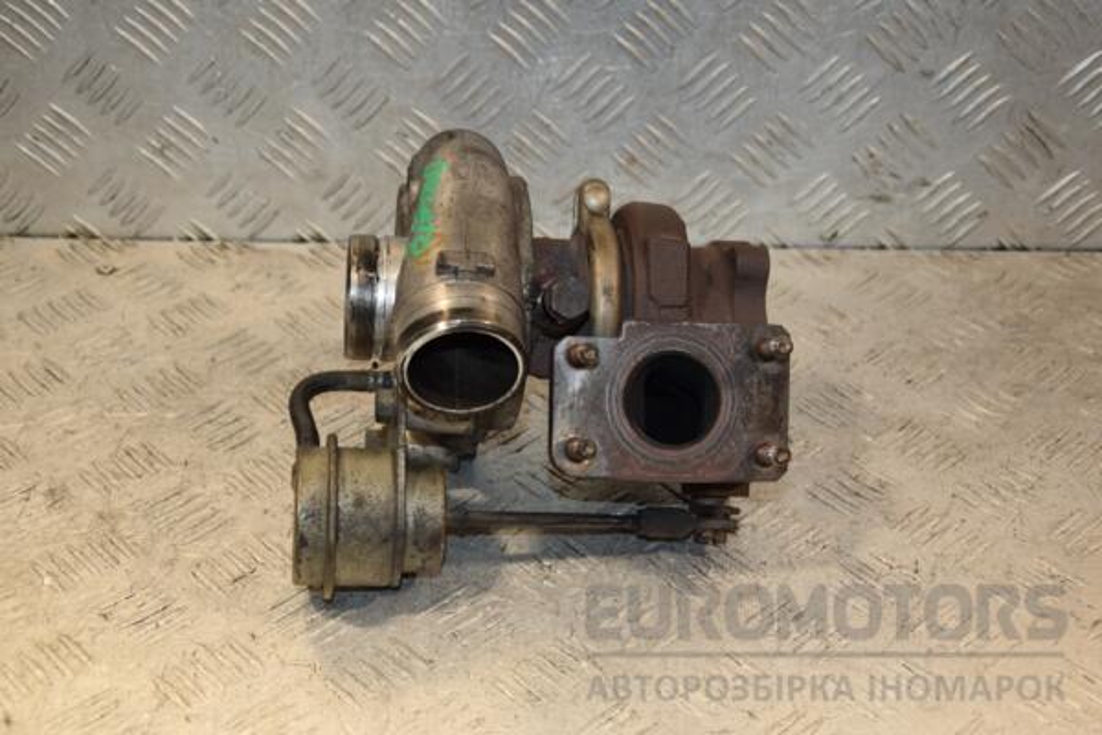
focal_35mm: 57
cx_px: 551
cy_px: 368
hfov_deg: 35.1
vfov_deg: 23.8
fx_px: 1745
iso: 800
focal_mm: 38
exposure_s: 1/200
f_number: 5.6
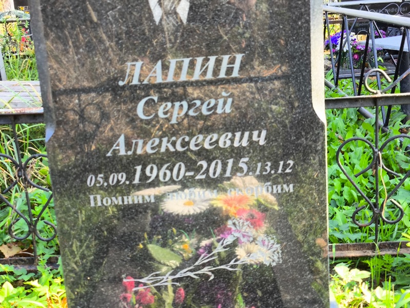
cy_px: 154
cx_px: 205
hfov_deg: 38.2
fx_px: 592
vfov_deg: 29.1
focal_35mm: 50
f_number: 1.7
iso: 50
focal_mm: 4.71
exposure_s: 1/120
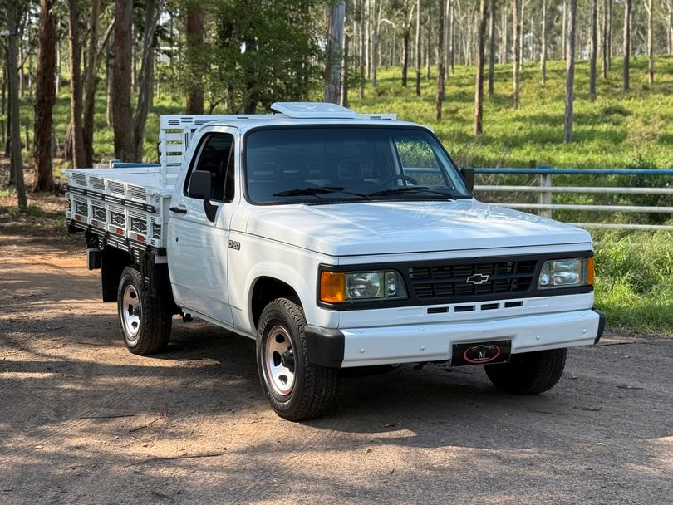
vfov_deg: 30.3
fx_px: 933
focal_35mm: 48
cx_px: 336
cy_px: 252
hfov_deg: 39.6
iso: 64
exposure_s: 1/1456
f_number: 1.78
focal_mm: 6.76
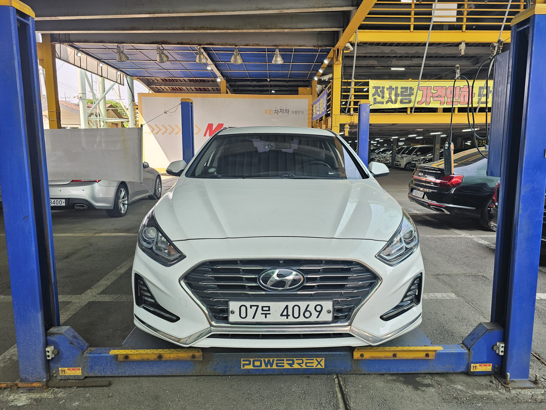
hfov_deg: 71.6
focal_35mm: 24
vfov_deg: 56.8
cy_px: 202
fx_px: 379
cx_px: 281
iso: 32
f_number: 1.7
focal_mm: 6.3
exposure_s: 1/120
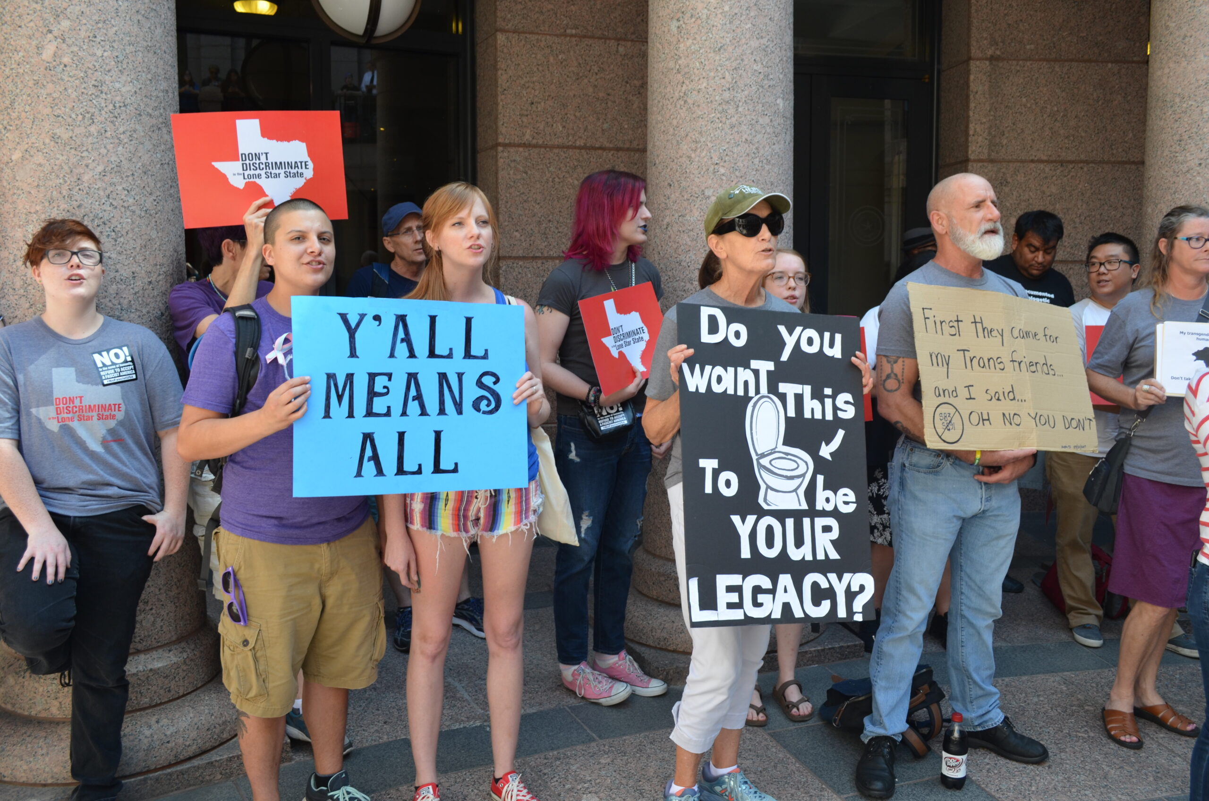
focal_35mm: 30
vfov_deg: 43.4
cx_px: 604
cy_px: 400
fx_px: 1005
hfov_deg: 62.0
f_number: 5.6
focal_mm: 20
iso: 280
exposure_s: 1/125
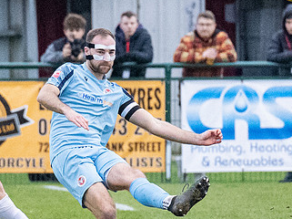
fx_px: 10617
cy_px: 201
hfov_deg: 1.6
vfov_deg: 1.2
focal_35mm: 1260
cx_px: 49
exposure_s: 1/1250
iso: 4000
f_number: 4
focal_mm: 200
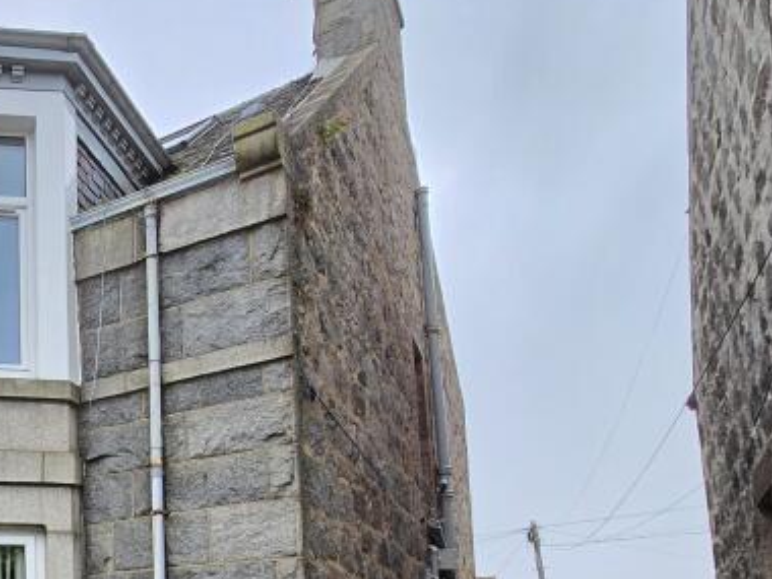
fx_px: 781
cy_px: 587
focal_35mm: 35
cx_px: -128
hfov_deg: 39.8
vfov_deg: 36.4
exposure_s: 1/199
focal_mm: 2.2
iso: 50
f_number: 2.2
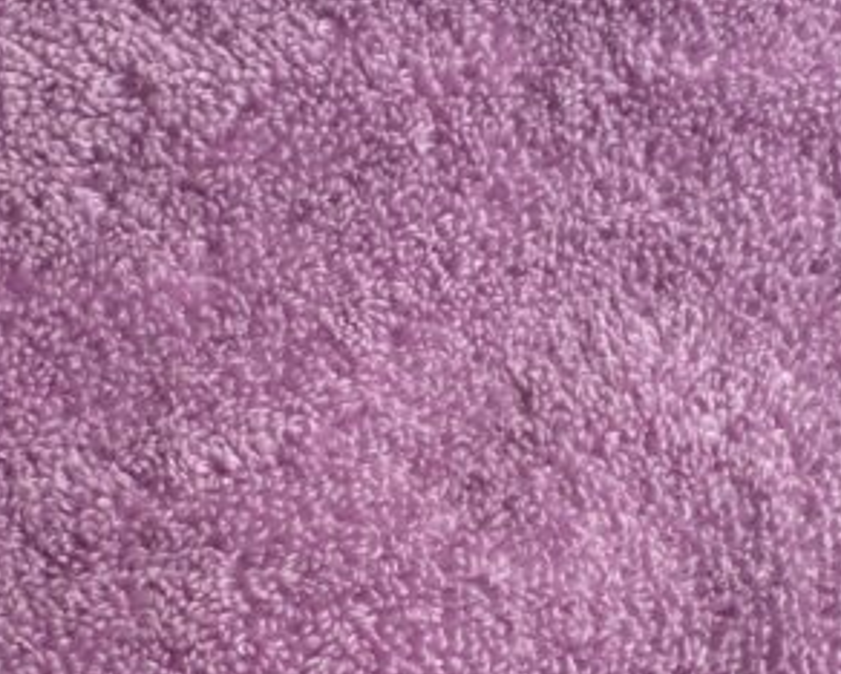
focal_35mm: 95
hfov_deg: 20.0
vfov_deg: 15.8
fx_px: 2366
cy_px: 706
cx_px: 236
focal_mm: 6.1
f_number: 2.8
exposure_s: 1/30
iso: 125
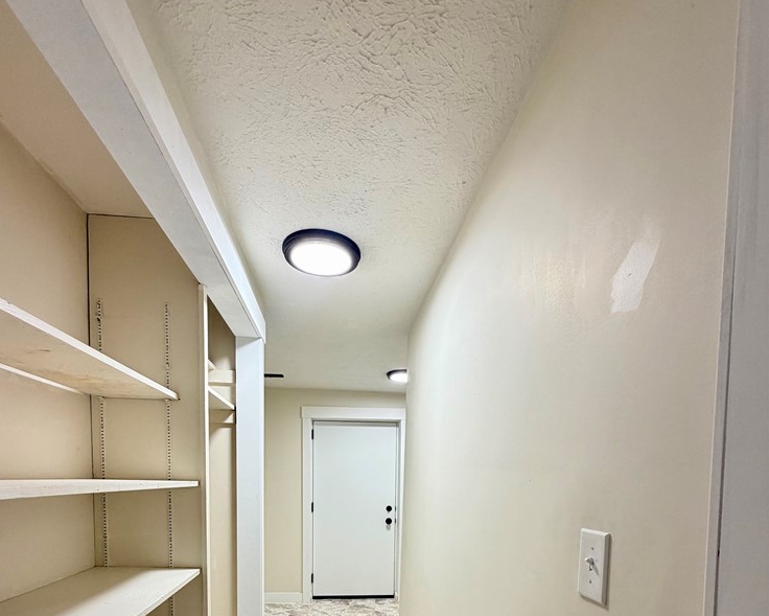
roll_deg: -1.7
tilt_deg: -3.7
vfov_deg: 63.8
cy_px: 505
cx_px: 373
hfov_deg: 83.3
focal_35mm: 19
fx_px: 432
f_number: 2.2
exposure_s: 1/60
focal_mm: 2.22
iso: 200
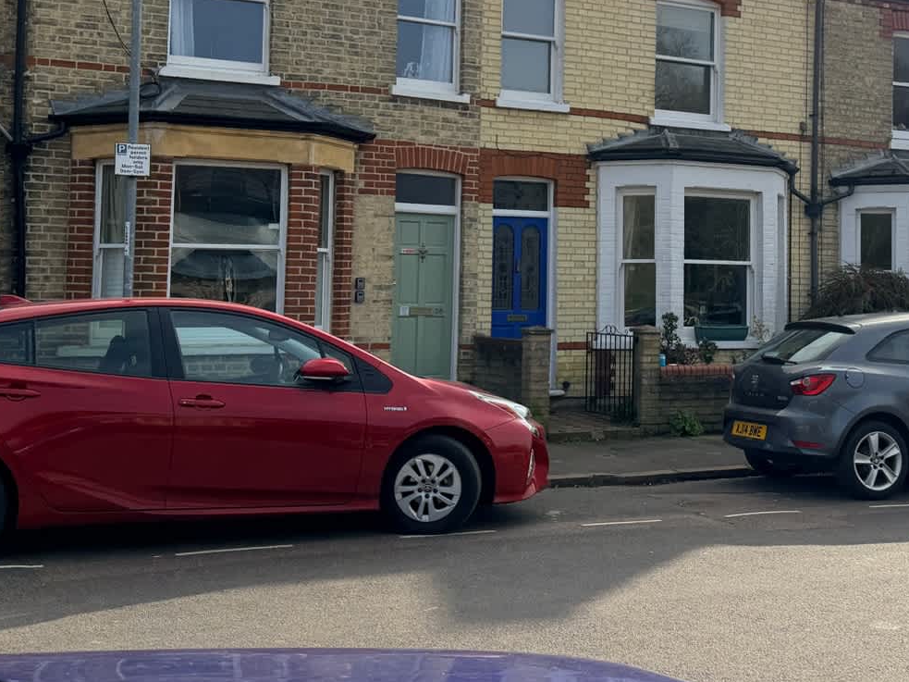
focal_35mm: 50
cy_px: 189
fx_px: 1313
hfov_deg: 37.4
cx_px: 669
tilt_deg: +5.6
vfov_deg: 28.8
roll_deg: -0.4
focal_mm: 6.8
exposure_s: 1/7353
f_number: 1.8
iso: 80
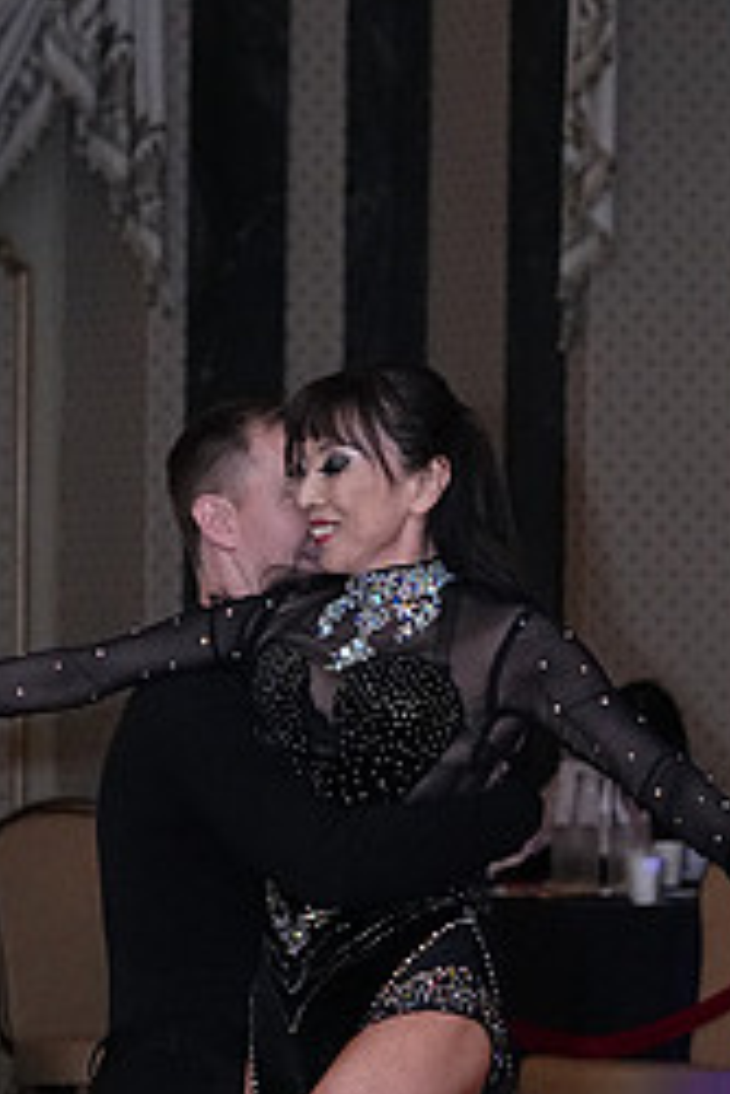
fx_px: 6834
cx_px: 382
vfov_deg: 9.0
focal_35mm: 225
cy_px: 1256
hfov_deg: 6.1
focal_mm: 65
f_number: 4
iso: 5000
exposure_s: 1/200
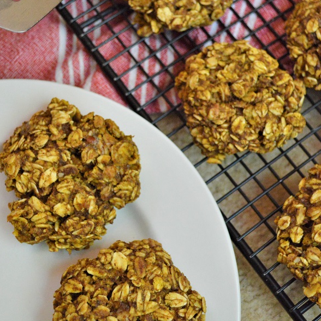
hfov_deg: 30.2
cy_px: 151
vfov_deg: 30.2
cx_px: 160
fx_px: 594
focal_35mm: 57
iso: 3200
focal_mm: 29
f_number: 4.5
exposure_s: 1/100
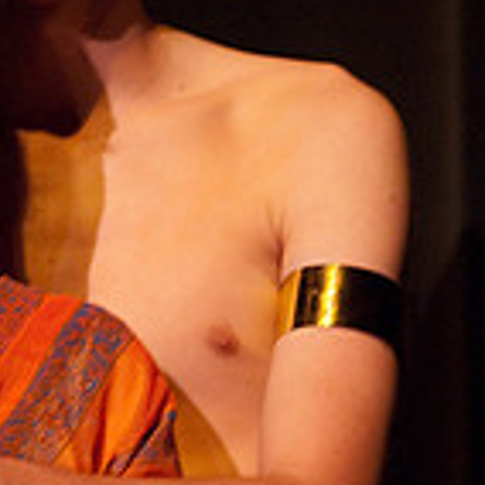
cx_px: -9
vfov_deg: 3.0
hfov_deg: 3.0
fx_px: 9263
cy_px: 212
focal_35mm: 584
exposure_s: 1/50
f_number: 2.8
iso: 1000
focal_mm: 145
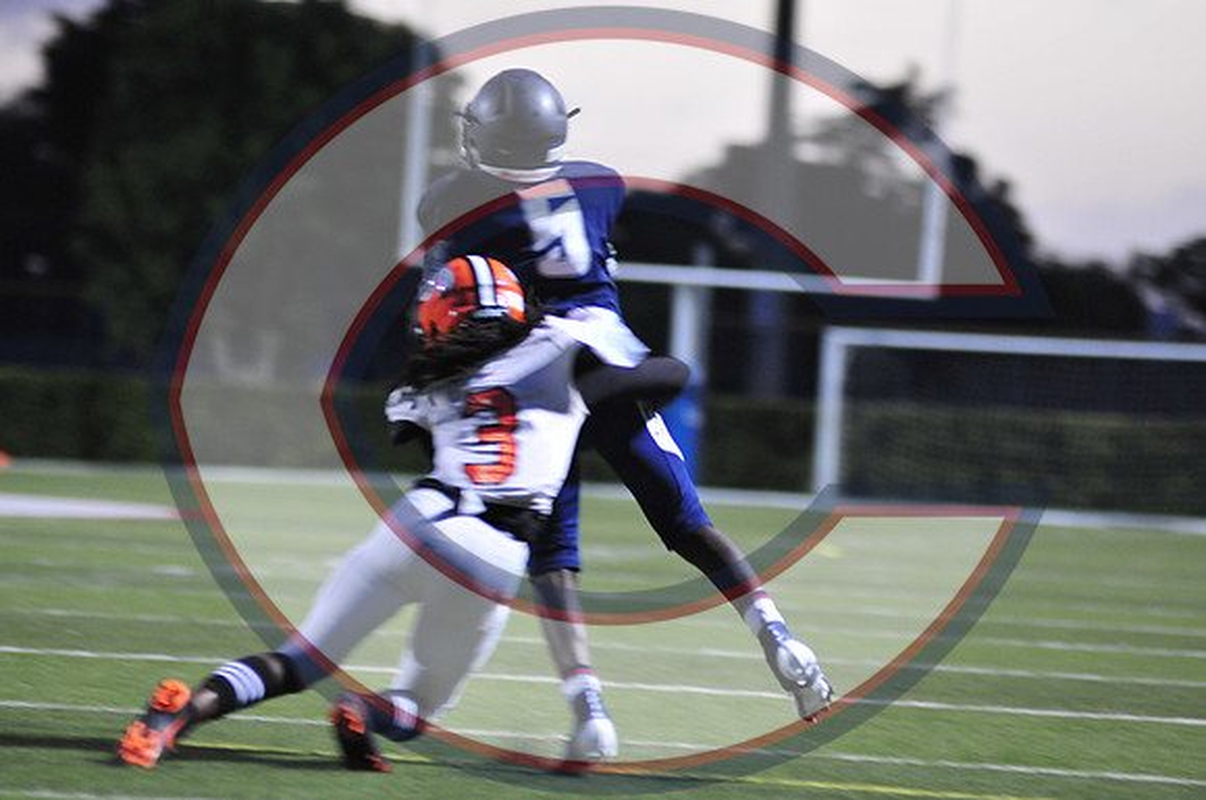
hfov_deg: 8.9
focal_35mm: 232
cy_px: 400
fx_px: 7778
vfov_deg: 5.9
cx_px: 603
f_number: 2.8
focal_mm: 155
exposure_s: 1/125
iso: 1600
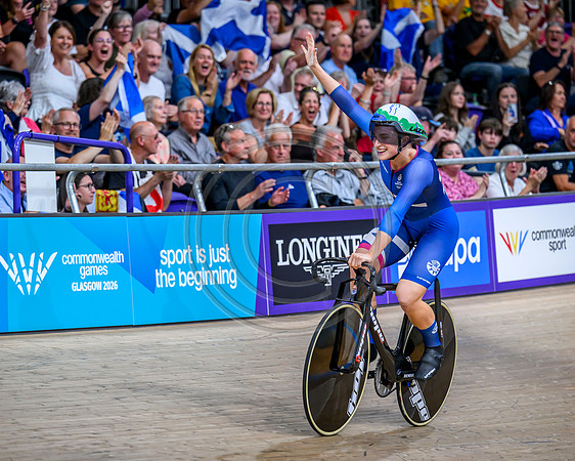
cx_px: 314
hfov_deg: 9.5
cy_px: 252
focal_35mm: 203
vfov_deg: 7.6
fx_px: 3456
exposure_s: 1/2000
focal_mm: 165
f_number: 3.5
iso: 2000
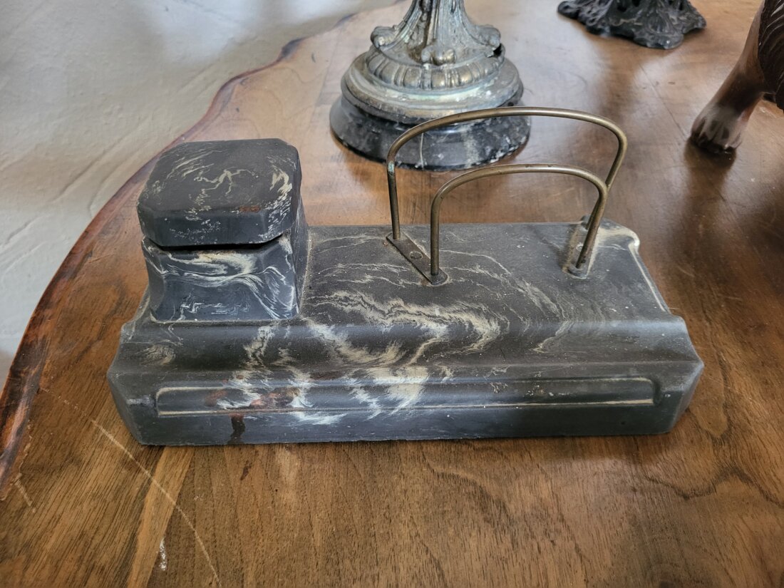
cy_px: 294
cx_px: 392
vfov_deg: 53.1
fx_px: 589
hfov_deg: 67.3
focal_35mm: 26
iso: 500
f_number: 1.8
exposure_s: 1/33.3
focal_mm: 5.4
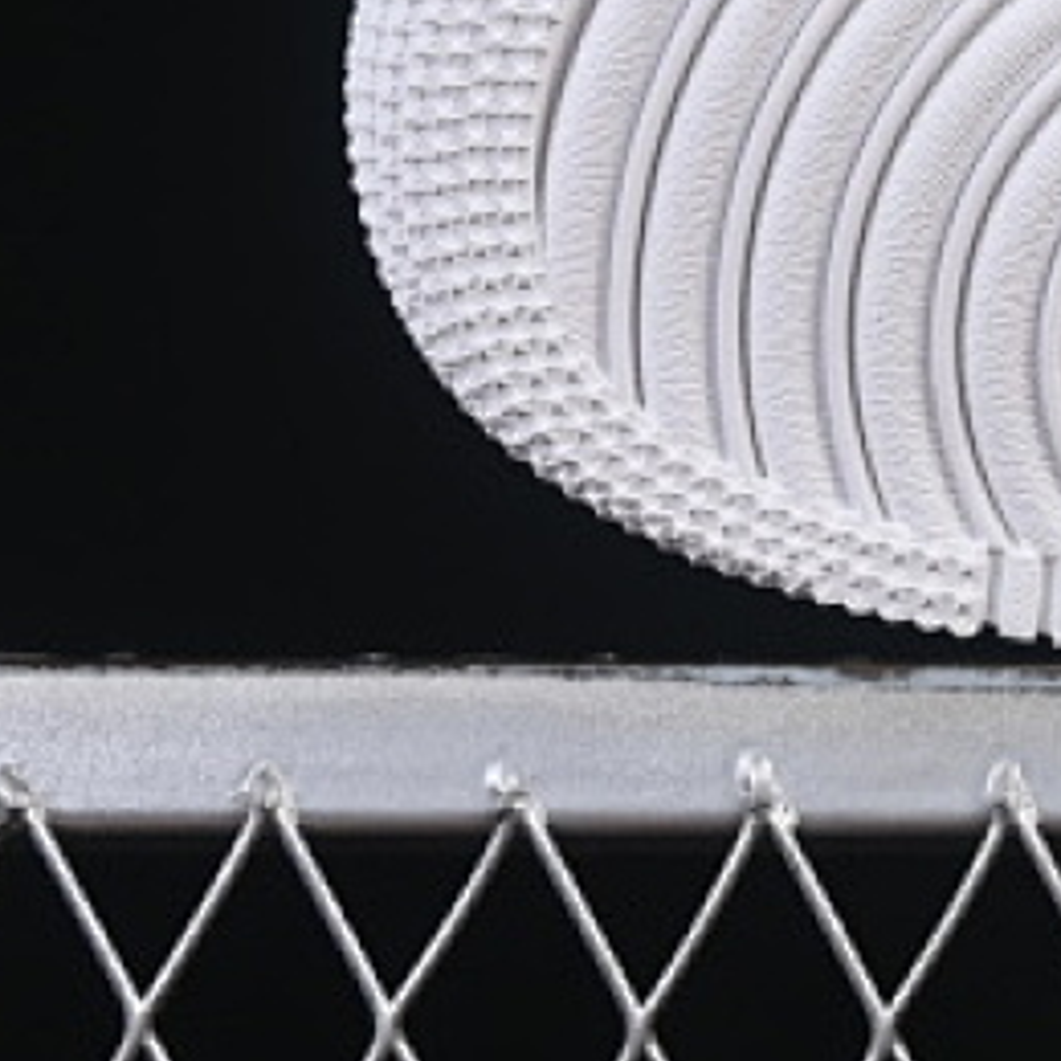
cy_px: -237
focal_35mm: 265
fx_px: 9189
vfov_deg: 6.6
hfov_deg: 6.4
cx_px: 2012
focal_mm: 50
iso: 160
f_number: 8
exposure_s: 1/80
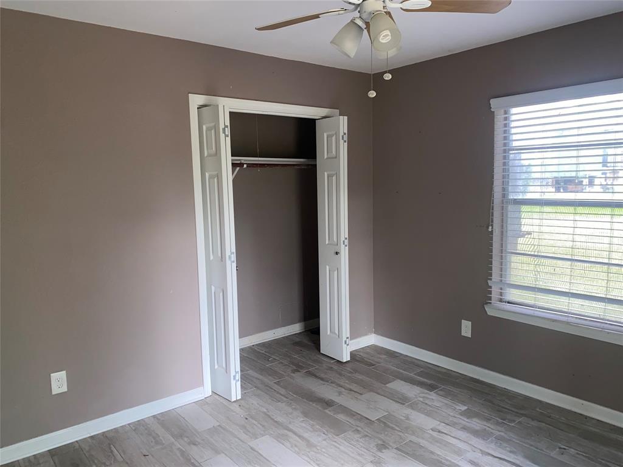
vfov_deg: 53.1
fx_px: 468
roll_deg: +1.2
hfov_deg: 67.3
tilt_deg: -8.7
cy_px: 234
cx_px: 312
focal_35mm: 26
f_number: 1.8
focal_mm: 4.25
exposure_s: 1/17
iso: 40
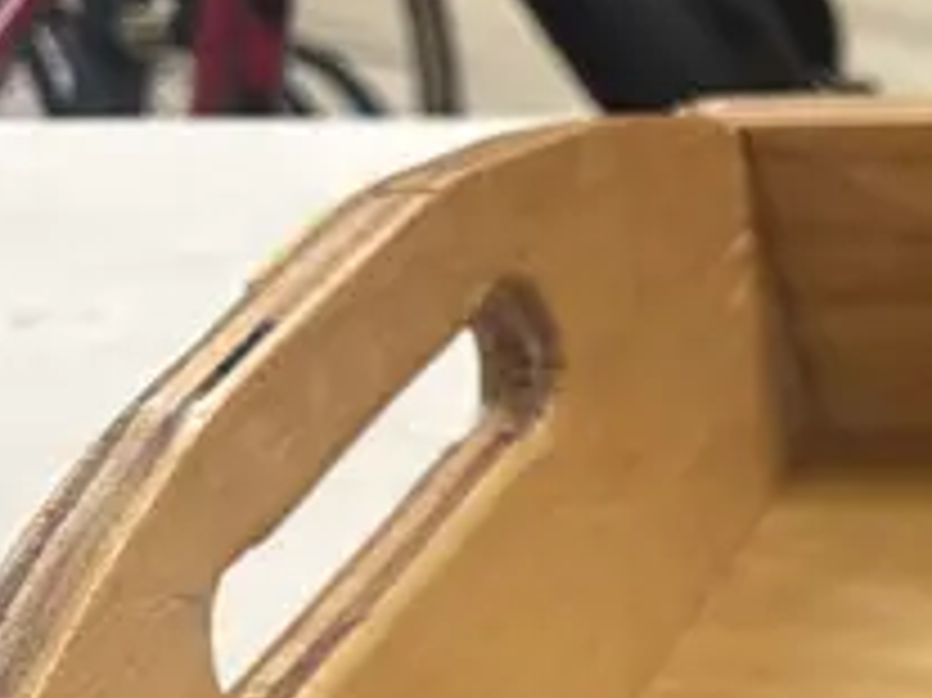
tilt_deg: -34.9
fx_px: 3202
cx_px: 1941
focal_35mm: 119
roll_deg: +2.4
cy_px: 946
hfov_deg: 13.7
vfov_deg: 12.0
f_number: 1.78
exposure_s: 1/100
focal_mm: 6.86
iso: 200
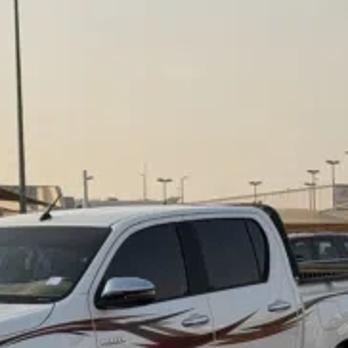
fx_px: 1695
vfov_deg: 11.7
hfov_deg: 11.7
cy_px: 262
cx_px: 84
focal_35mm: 149
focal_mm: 6.76
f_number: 1.78
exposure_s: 1/4587
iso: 64
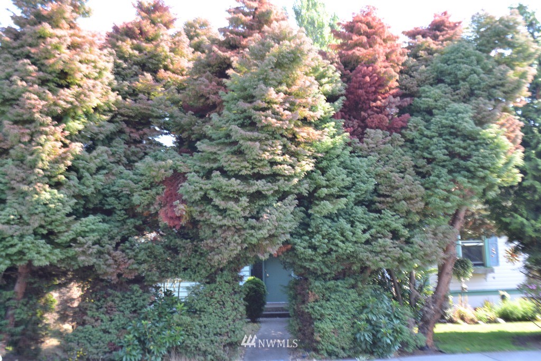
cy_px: 180
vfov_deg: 36.9
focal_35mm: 36
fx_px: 541
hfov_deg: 53.1
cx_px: 270
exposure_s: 1/125
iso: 400
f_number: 5.6
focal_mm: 24
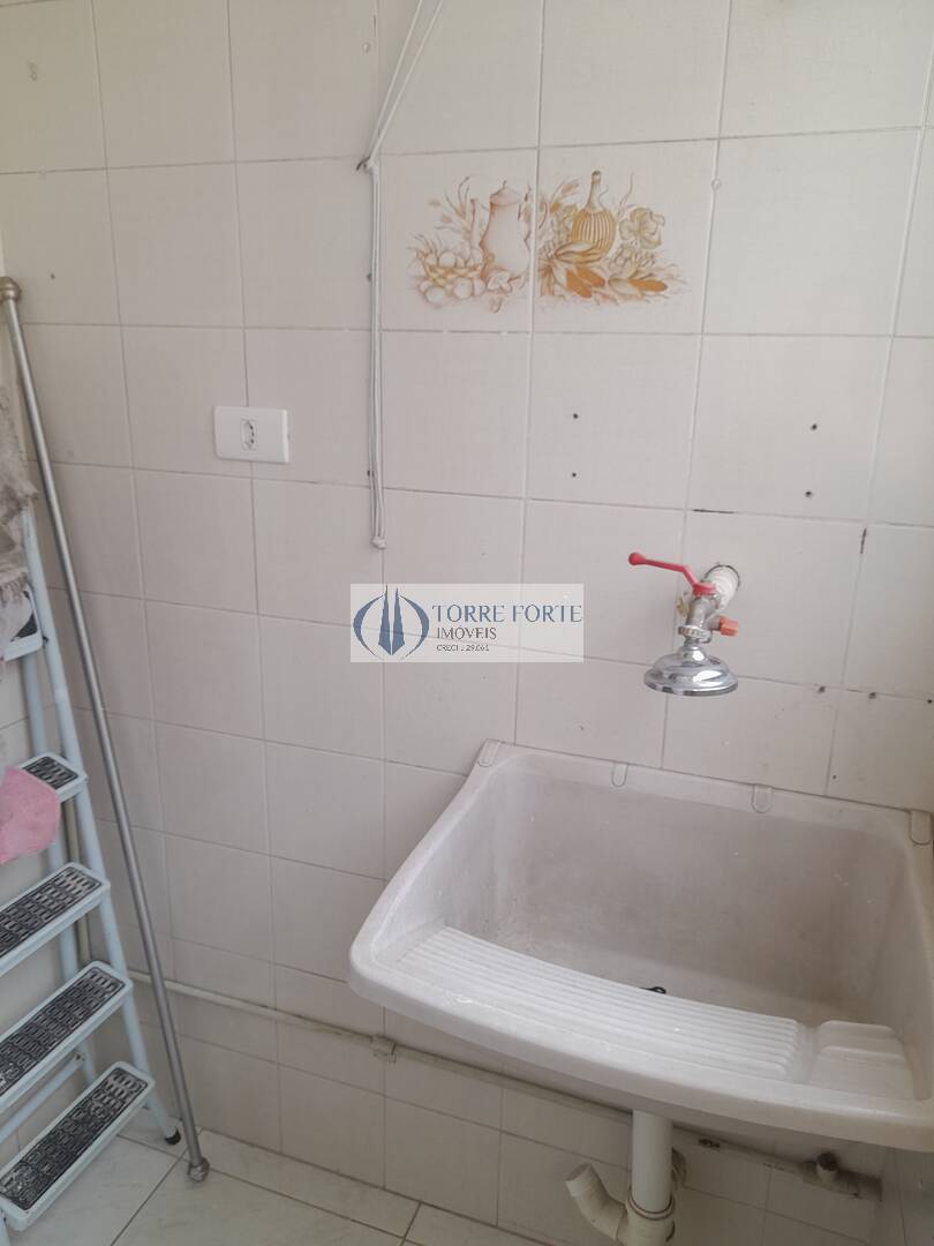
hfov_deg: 54.9
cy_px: 623
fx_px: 899
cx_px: 467
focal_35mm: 25
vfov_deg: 69.4
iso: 32
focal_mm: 4.6
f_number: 2
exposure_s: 1/100
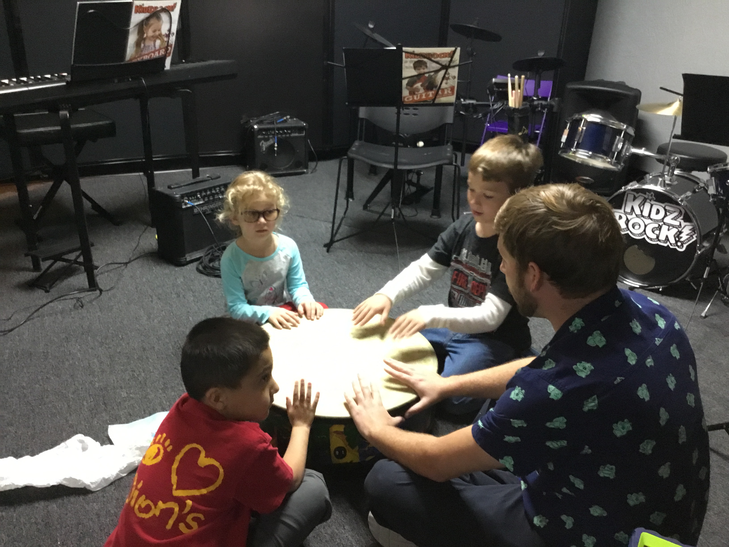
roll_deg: -1.8
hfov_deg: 58.4
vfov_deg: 45.4
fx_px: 653
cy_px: 274
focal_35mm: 31
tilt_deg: -25.4
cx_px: 364
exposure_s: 1/15
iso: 320
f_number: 2.4
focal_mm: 3.3
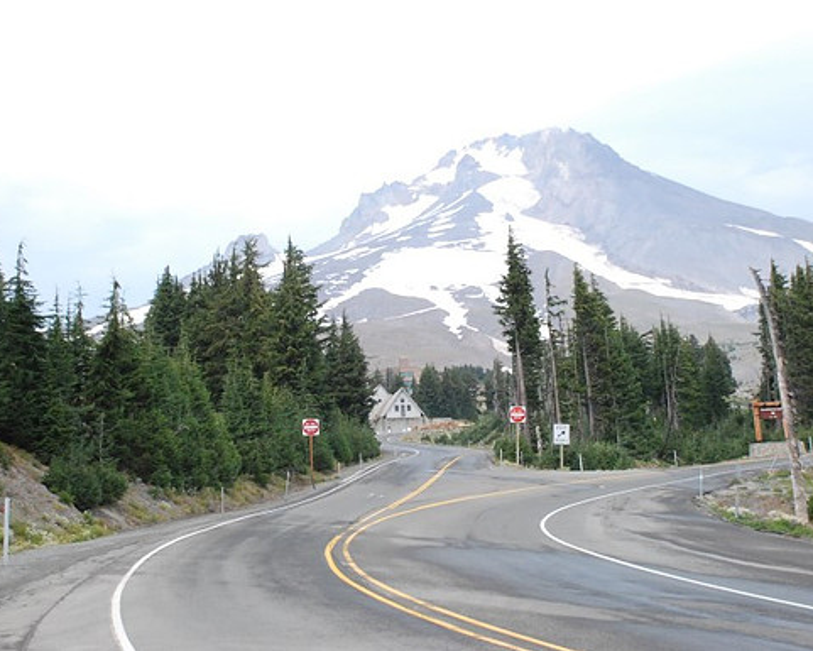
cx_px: 424
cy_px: 326
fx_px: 1434
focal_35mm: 60
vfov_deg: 25.6
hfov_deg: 31.7
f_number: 4.5
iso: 1600
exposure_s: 1/4000
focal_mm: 35
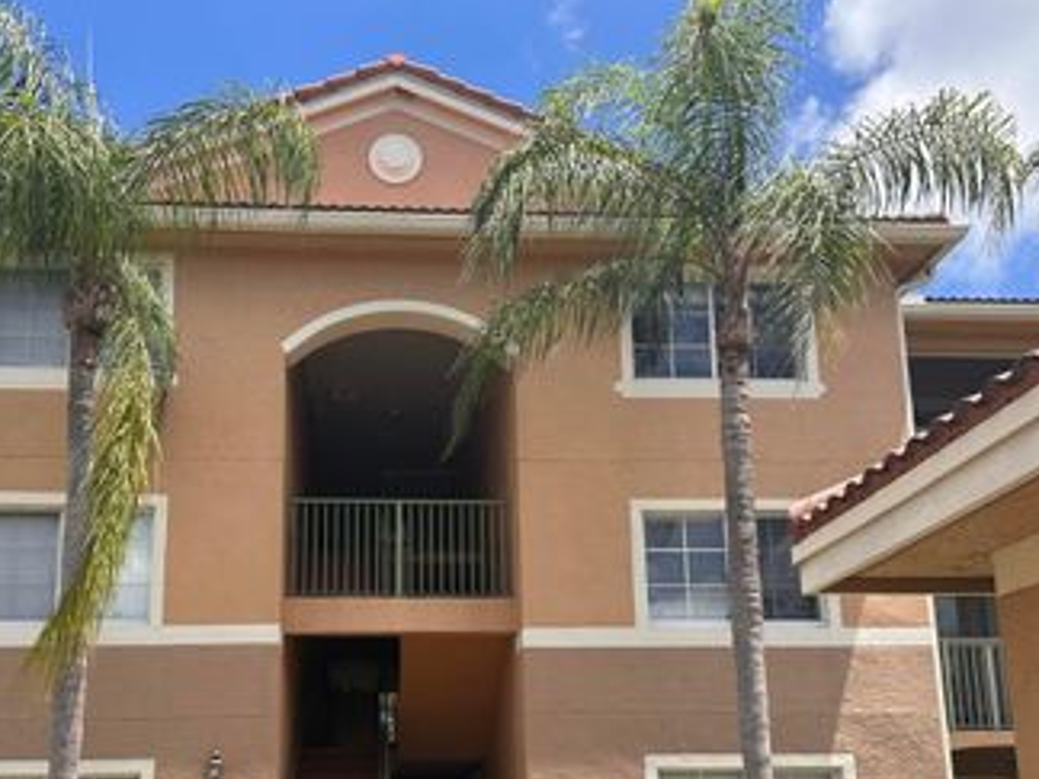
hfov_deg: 49.9
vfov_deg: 37.8
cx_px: 436
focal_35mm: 37
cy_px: 575
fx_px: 1111
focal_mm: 6.86
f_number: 1.78
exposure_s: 1/2967
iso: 80
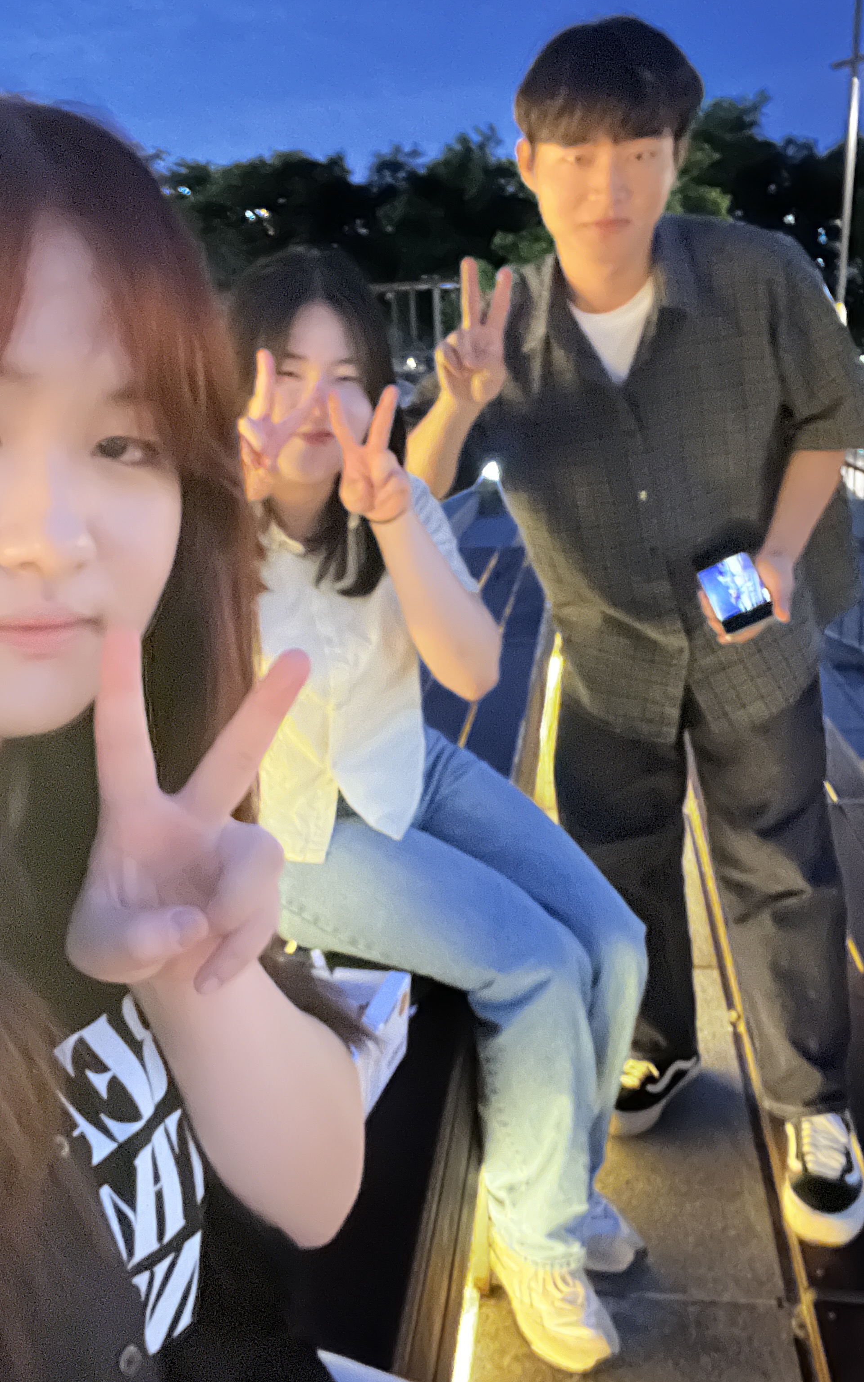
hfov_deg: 39.4
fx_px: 1206
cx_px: 420
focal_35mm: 32
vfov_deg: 59.7
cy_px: 689
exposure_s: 1/4
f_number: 2.2
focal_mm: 2.71
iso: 1250
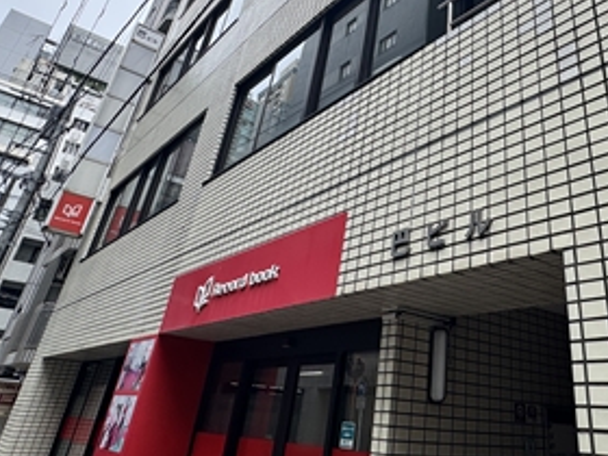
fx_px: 527
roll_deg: -6.2
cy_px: 98
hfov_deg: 58.0
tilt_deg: +27.7
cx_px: 428
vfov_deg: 44.7
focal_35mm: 30
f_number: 2.2
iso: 40
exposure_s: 1/525
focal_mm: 2.22
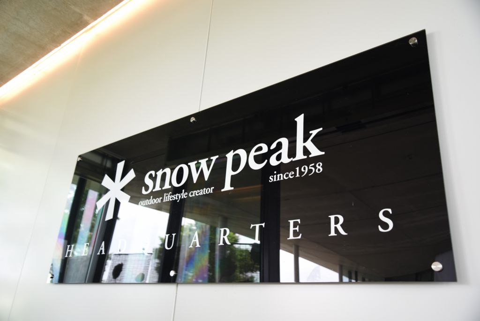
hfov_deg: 60.3
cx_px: 240
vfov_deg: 42.4
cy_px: 160
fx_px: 414
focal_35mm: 31
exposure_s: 1/30
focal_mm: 31
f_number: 4
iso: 125
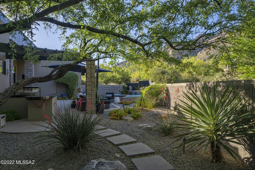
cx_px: 128
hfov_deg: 73.8
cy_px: 85
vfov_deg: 53.1
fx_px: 170
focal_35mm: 24
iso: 100
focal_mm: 24
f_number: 9
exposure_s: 1/125
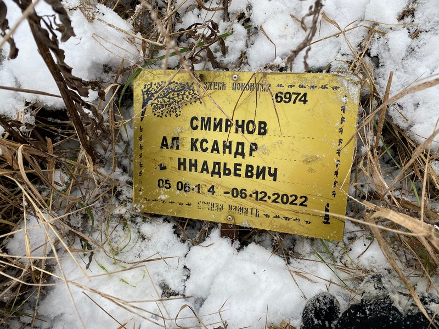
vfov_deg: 53.1
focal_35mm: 26
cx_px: 220
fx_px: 330
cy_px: 164
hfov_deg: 67.3
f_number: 1.8
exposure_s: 1/149
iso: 32
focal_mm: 4.25
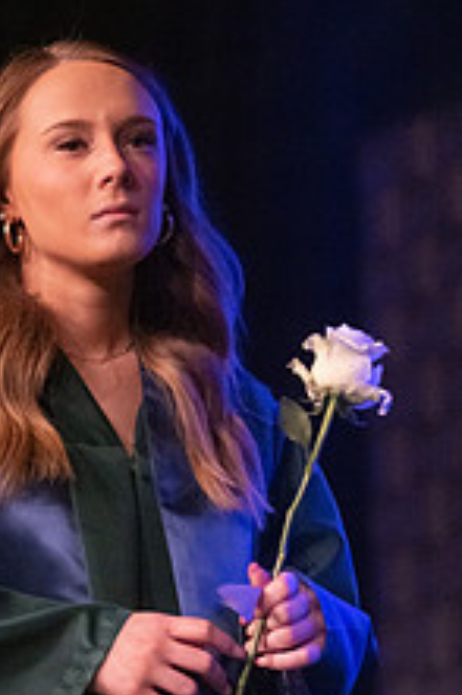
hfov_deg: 6.0
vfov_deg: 9.0
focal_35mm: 230
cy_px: 393
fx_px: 4434
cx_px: 79
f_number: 2.8
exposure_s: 1/1000
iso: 16000
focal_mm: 113
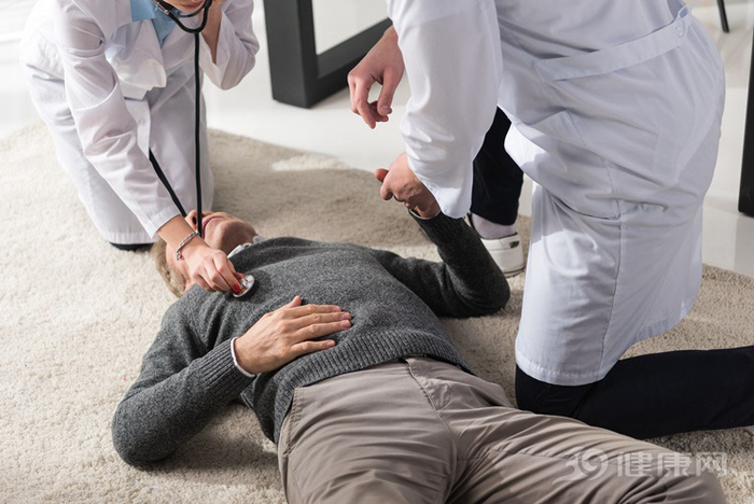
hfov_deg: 30.9
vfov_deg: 21.0
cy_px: 252
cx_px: 377
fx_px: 1362
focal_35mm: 65
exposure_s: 1/160
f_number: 3.5
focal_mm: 65
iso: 250
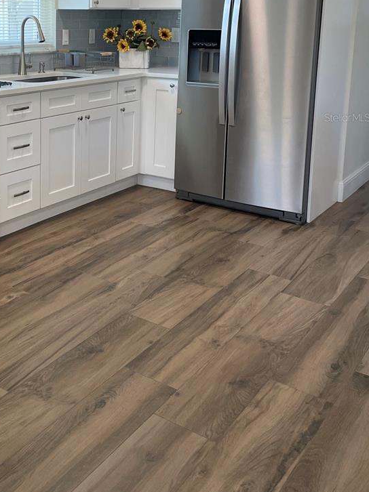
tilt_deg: -8.7
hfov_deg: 32.5
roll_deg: -0.1
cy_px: 117
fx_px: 612
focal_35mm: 43
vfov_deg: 42.4
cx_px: 67
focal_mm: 4.2
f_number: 1.6
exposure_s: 1/120
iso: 80
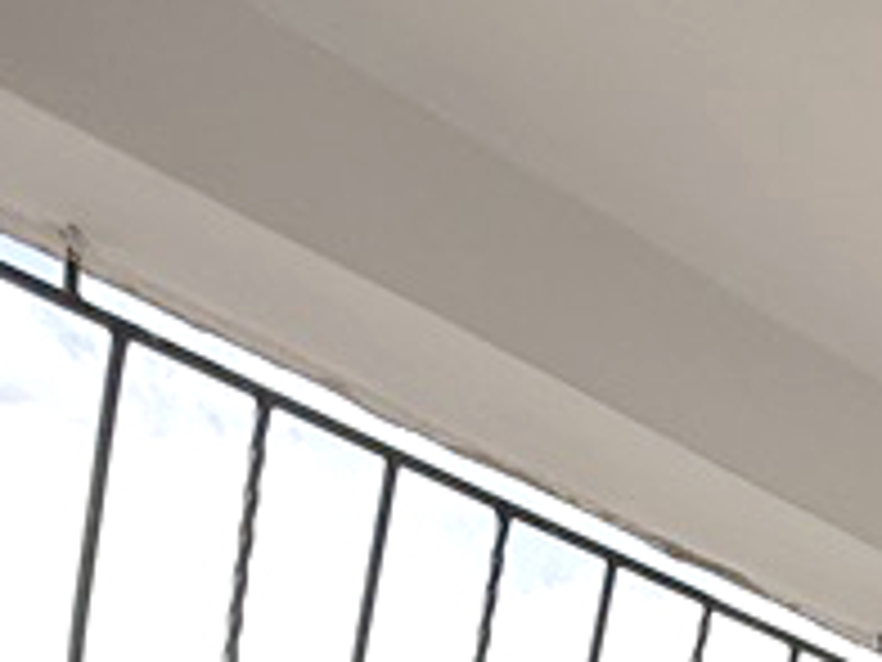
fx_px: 1860
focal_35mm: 73
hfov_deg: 23.3
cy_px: 1675
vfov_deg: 13.4
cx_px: 1174
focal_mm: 2.2
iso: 50
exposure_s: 1/1431
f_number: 2.2
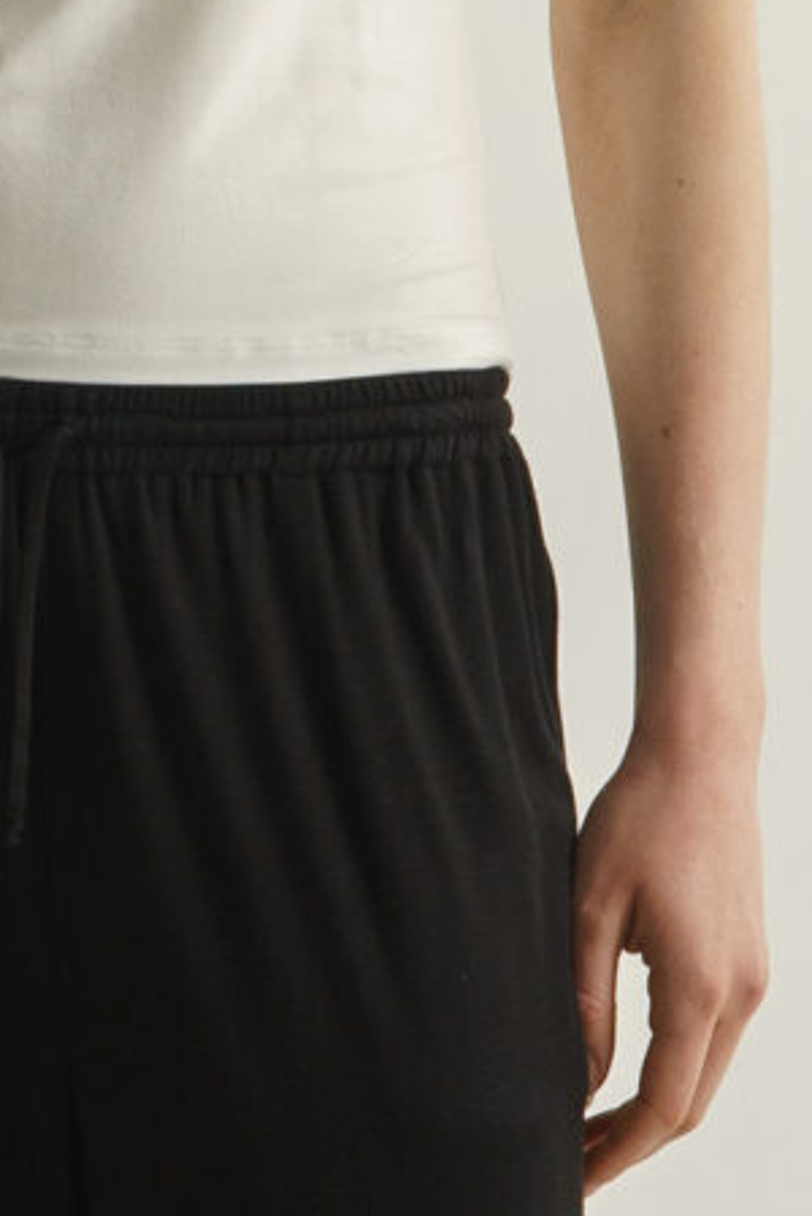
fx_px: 6350
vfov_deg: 10.9
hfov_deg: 7.3
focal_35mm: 188
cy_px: 525
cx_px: 39
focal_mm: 33
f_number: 4
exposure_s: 1/125
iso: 320
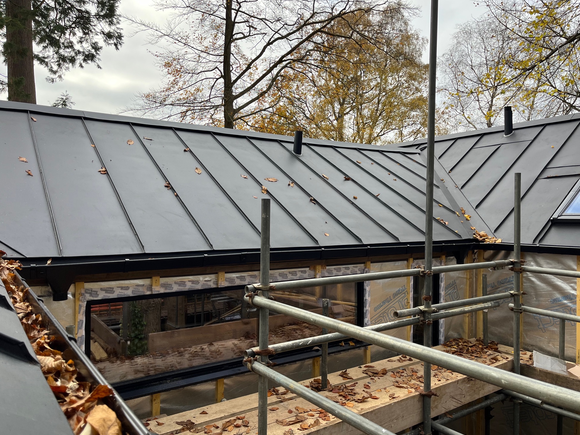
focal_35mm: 27
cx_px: 293
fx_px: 452
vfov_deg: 51.4
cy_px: 218
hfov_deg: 65.3
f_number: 1.6
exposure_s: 1/625
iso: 50
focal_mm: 5.1
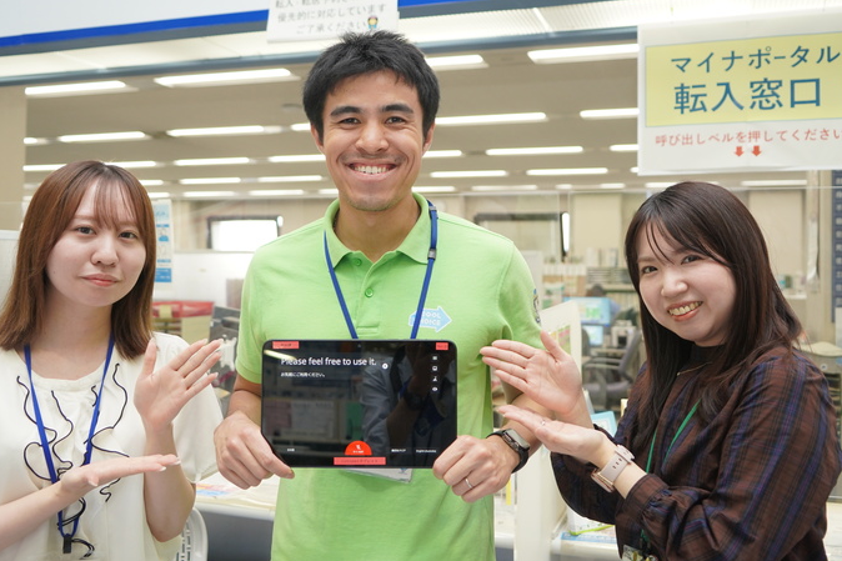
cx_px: 416
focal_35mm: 38
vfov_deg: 35.0
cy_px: 241
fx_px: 889
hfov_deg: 50.7
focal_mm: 32
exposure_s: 1/160
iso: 800
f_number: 4
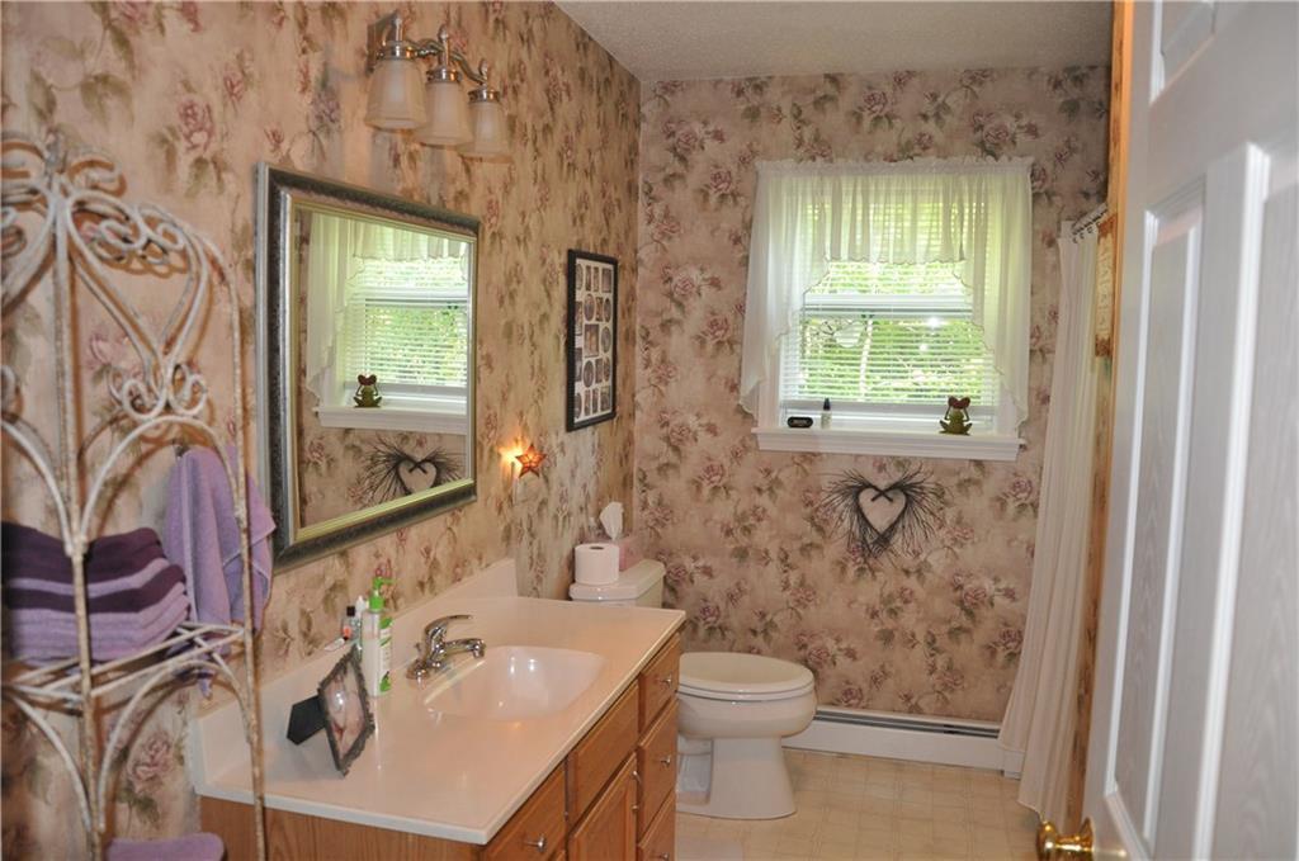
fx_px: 973
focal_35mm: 27
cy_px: 430
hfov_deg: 67.5
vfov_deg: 47.8
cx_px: 650
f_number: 3.5
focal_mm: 18
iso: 800
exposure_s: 1/60
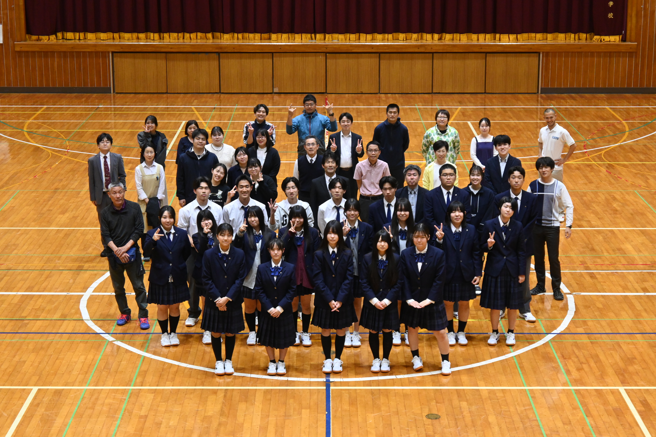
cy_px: 218
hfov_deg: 27.0
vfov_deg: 18.2
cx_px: 328
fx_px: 1367
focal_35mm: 75
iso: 2800
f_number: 6.3
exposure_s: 1/80
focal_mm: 50
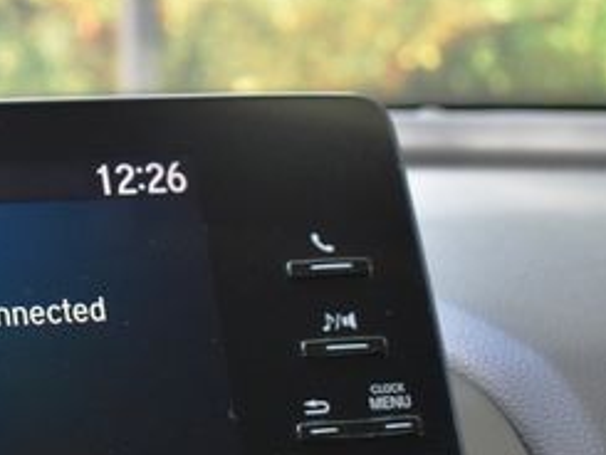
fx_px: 1651
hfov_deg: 19.9
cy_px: 273
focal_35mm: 94
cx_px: -49
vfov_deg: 15.7
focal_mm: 25
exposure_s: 1/160
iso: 800
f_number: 4
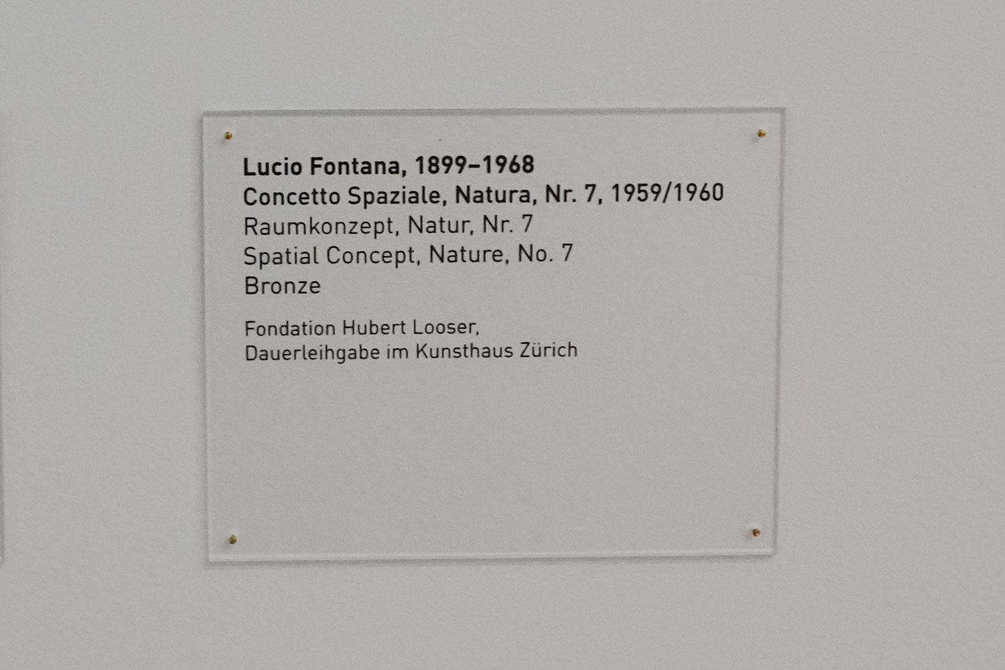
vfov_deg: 53.2
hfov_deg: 73.7
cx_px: 502
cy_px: 335
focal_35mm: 24
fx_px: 670
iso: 3200
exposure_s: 1/80
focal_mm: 24
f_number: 6.3
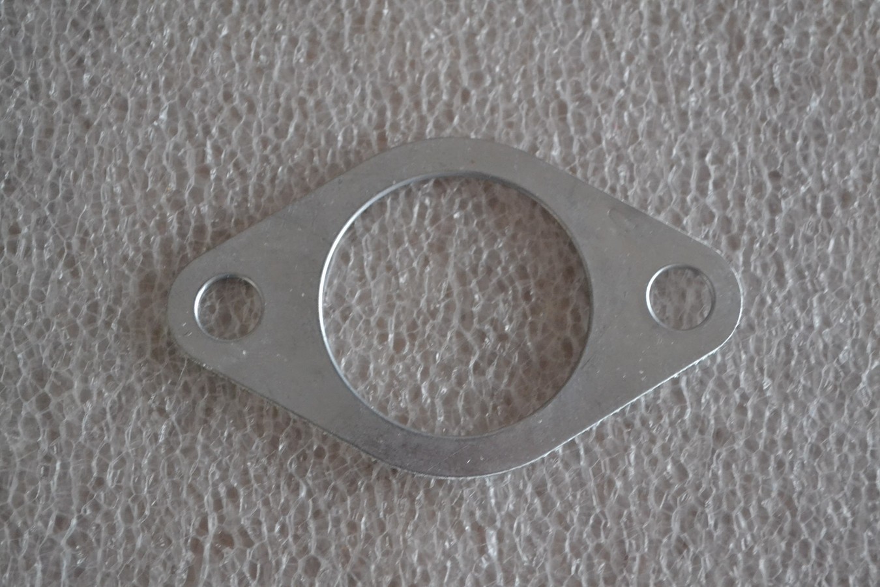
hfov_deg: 31.9
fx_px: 1540
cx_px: 440
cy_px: 294
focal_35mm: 63
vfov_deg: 21.6
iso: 3200
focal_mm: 42
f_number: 5.3
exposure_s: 1/40
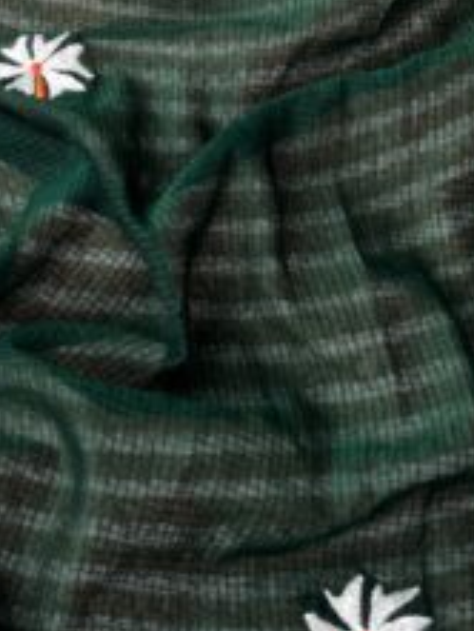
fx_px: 1587
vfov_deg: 20.4
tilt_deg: -45.1
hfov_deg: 16.6
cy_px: -206
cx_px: 0
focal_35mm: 87
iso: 200
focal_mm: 6.76
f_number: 1.78
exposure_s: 1/121
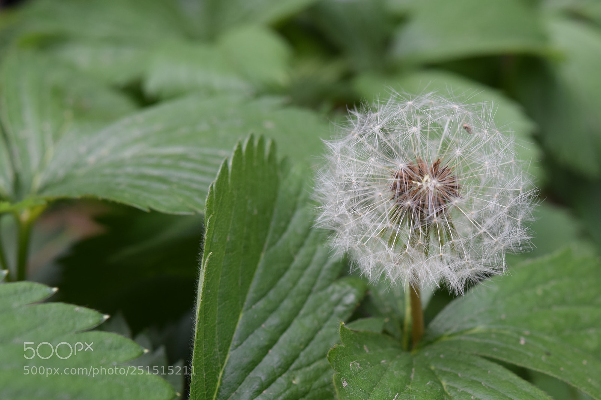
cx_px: 300
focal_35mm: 63
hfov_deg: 31.9
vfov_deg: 21.6
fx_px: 1051
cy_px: 200
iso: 400
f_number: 8
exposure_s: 1/250
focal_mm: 42
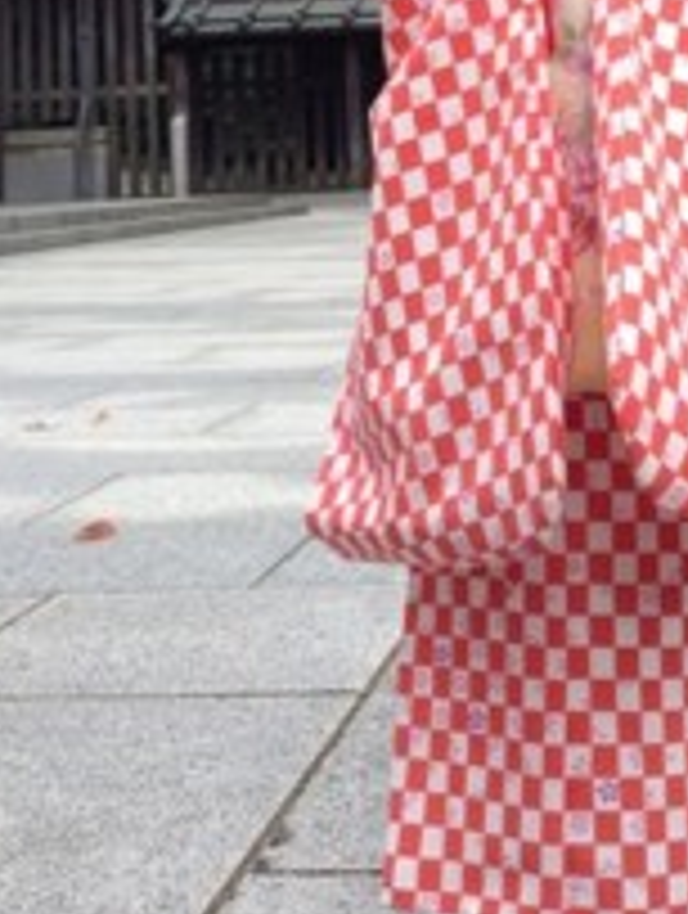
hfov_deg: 19.8
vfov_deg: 25.2
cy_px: -27
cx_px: 648
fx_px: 1928
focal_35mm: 73
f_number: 2.4
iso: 50
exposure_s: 1/274
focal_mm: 4.13
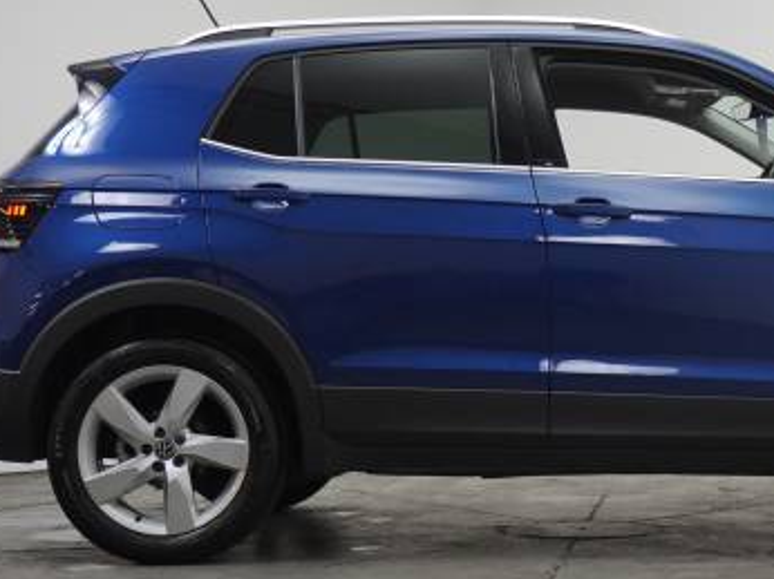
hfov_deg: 24.0
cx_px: 629
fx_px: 1788
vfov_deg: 18.4
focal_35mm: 80
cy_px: 291
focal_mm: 30
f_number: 4.5
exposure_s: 1/200
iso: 1600
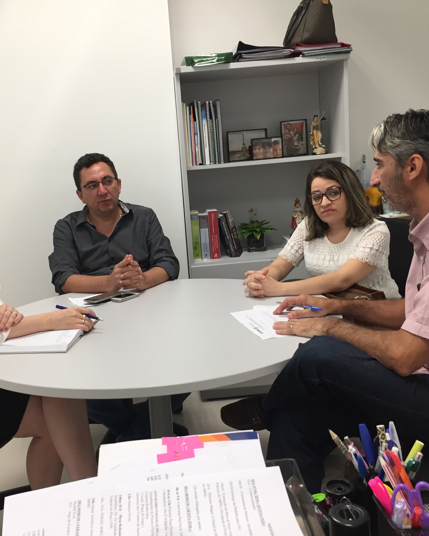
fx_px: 603
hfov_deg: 39.1
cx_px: 182
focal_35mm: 38
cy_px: 269
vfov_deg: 47.9
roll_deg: +4.7
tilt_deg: -12.5
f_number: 2.2
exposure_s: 1/30
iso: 32
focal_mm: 4.15
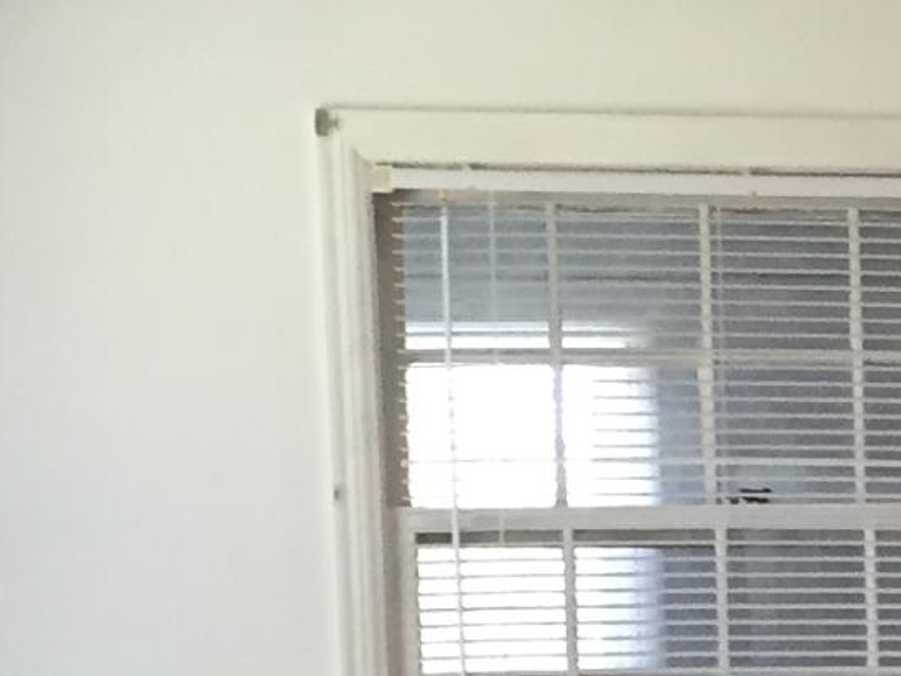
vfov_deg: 9.1
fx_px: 4138
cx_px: 1295
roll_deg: -1.3
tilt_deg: -4.9
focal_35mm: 159
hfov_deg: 11.9
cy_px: 965
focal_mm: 4.15
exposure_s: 1/30
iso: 125
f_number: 2.2
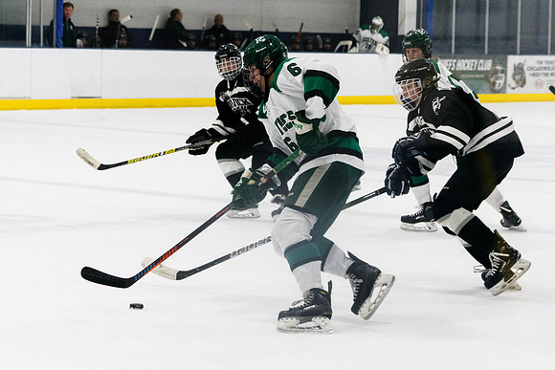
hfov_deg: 15.6
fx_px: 2022
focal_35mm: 131
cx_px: 328
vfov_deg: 10.5
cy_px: 190
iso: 5000
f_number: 4
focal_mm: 66
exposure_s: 1/1250
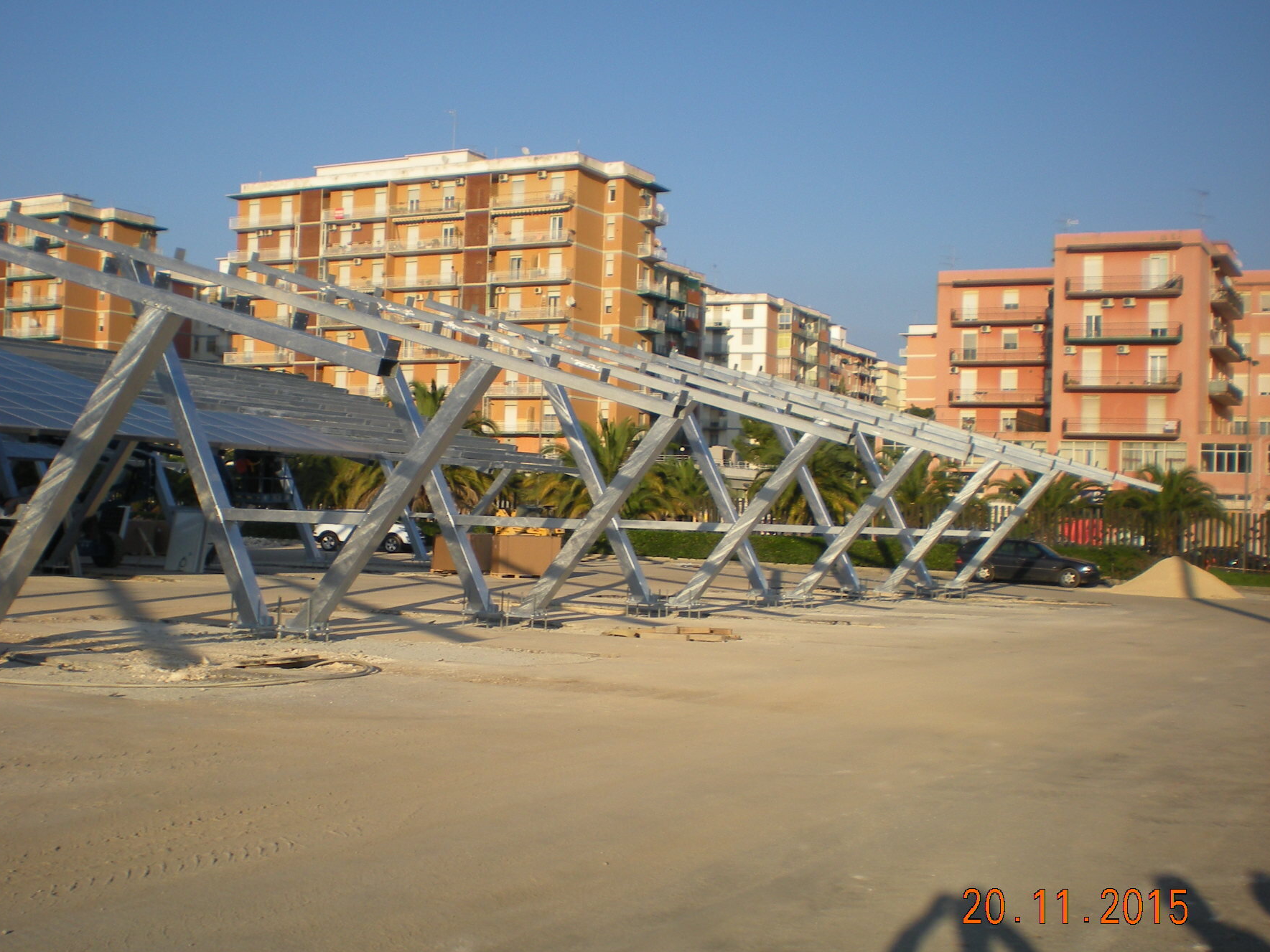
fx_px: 1614
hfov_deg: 42.8
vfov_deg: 32.9
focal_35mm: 44
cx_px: 541
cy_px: 471
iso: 64
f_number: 4.6
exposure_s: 1/453
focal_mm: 6.3
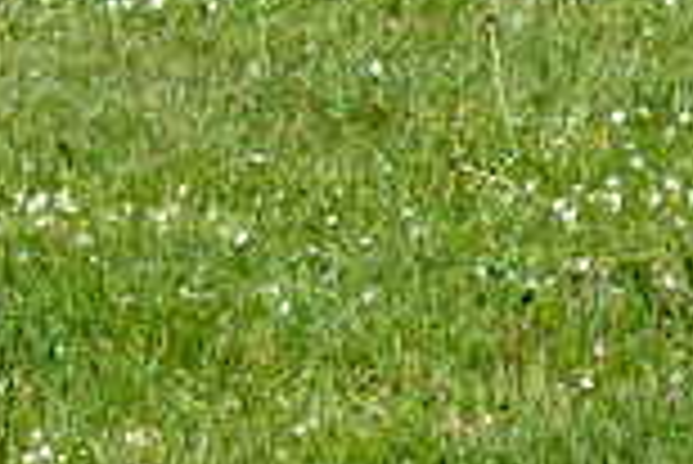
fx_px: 18015
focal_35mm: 935
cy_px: -1221
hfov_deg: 2.2
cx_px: -378
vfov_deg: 1.5
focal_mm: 80
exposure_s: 1/320
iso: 200
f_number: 8
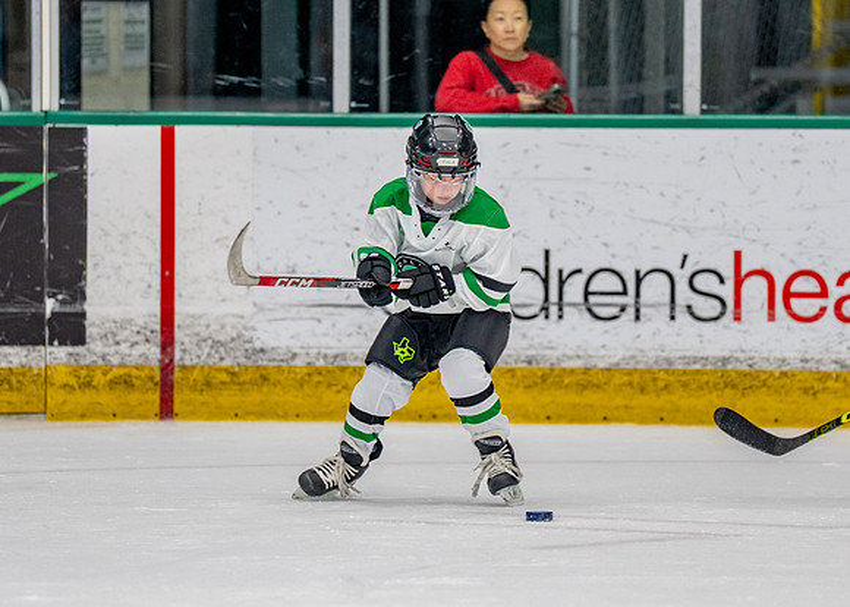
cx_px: 500
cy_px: 302
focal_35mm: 378
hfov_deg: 5.3
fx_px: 9116
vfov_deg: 3.8
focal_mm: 200
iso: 1000
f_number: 2.8
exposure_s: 1/1250
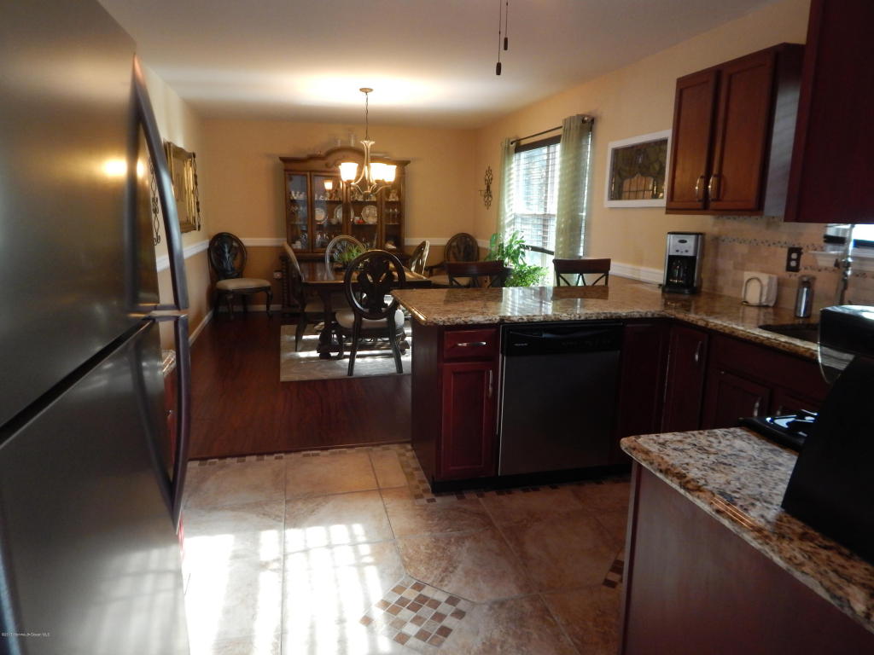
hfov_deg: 73.9
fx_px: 581
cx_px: 437
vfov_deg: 58.9
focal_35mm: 23
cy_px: 328
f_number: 3
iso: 320
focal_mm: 4
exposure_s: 1/30
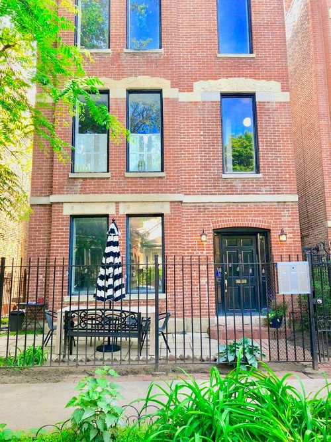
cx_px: 166
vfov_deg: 63.5
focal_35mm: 28
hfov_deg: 49.7
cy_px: 221
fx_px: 357
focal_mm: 3.99
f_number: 1.8
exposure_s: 1/120
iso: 50
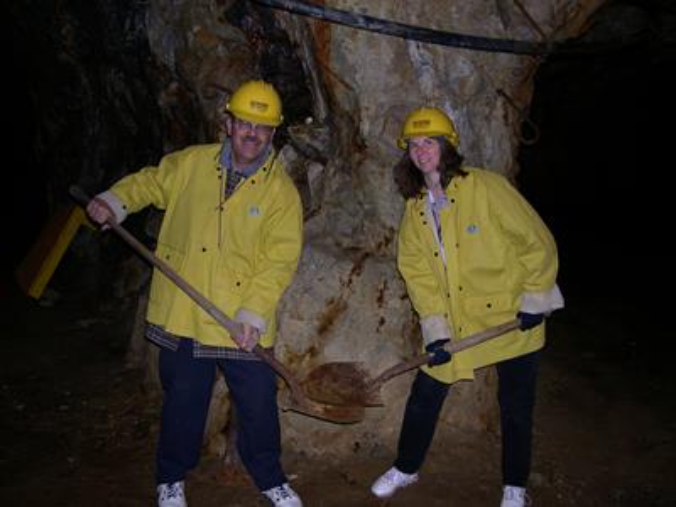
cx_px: 338
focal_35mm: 38
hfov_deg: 49.0
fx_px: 742
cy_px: 254
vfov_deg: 37.7
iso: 142
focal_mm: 8
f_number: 2.8
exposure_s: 1/60
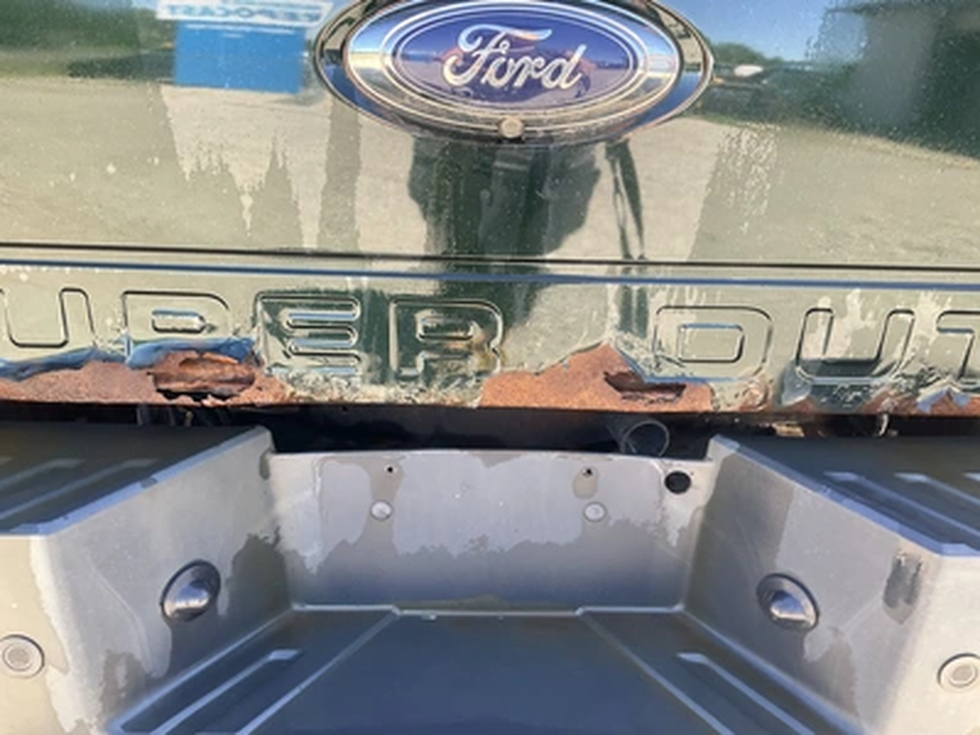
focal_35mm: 29
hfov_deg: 61.7
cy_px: 368
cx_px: 490
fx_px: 821
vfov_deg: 48.2
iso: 40
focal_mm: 3
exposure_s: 1/122
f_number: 1.8
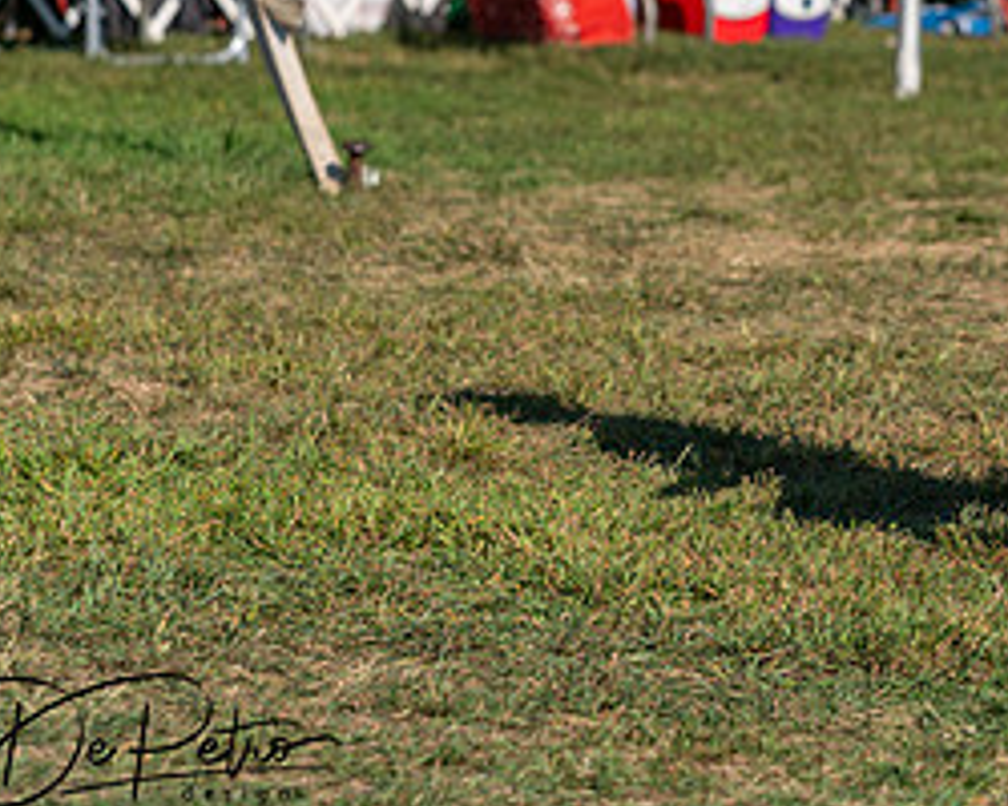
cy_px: -8
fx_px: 8383
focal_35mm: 281
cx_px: 1070
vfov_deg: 5.5
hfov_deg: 6.9
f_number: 4.5
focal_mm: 111
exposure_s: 1/1250
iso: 100
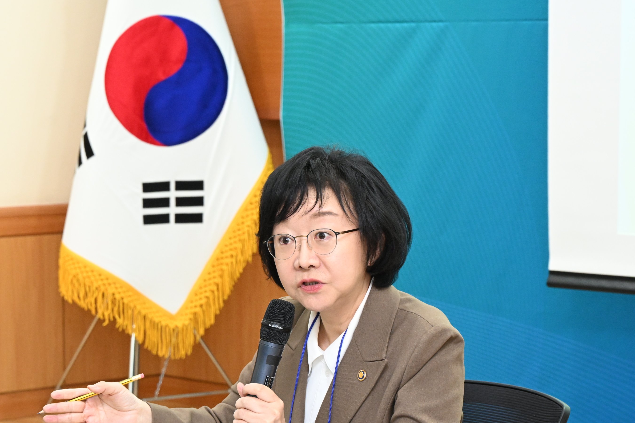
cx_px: 214
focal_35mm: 127
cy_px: 290
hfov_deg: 16.1
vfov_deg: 10.8
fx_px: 2240
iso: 5000
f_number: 8
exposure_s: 1/200
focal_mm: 83
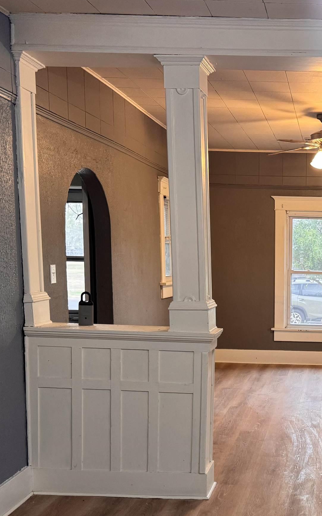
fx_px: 632
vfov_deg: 43.9
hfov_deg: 27.1
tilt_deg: -8.5
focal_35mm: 45
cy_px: 334
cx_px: 318
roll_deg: -0.8
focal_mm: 6.76
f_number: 1.78
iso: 200
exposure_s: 1/60
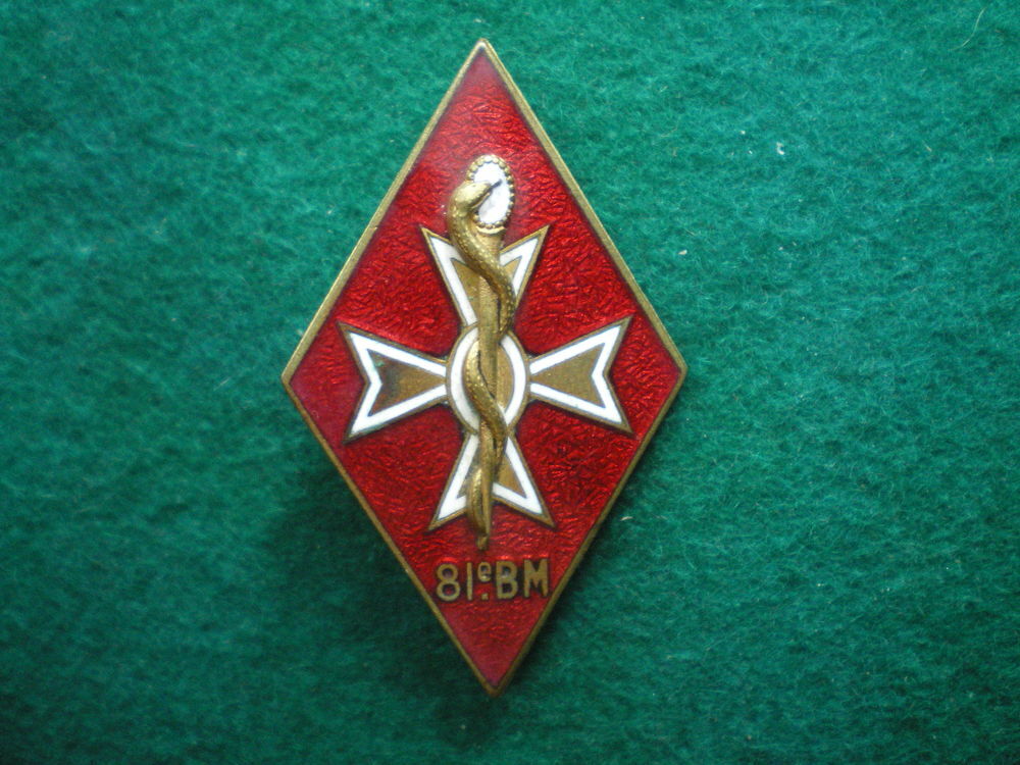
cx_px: 510
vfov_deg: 37.7
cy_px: 382
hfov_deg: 49.0
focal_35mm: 38
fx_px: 1120
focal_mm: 6.3
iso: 400
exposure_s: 1/20
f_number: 3.1
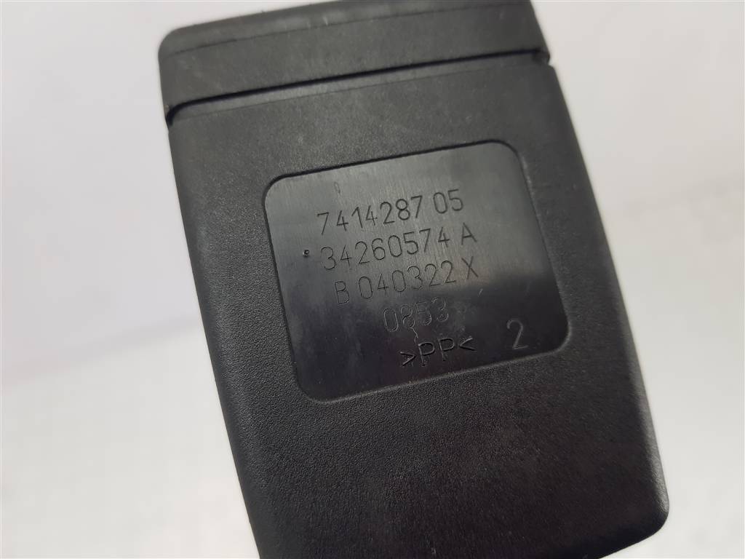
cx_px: 372
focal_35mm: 26
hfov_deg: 67.3
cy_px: 280
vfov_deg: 53.1
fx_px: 560
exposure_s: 1/100
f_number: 1.7
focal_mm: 4.2
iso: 100
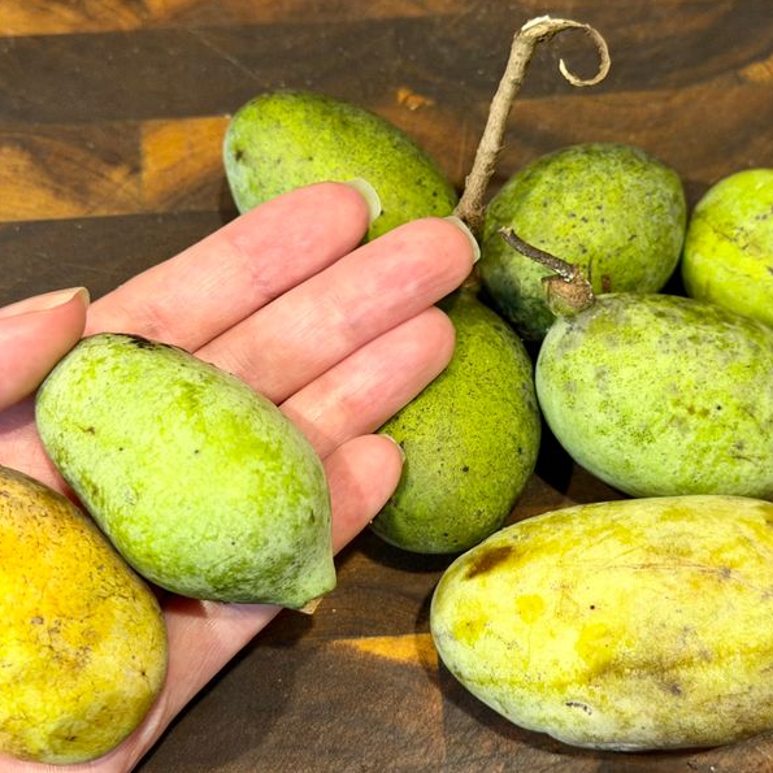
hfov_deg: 30.0
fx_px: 1440
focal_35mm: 57
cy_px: 386
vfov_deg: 30.0
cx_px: 427
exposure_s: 1/40
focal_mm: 6.76
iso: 250
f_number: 1.78
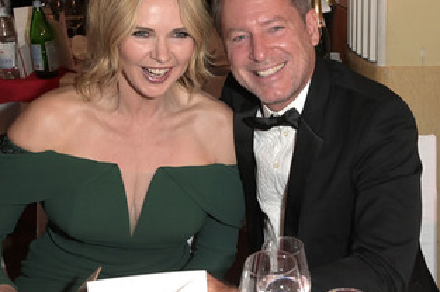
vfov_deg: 27.5
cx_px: 237
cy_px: 139
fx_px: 598
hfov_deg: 40.4
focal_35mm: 49
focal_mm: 34
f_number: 5.6
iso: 3200
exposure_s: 1/125
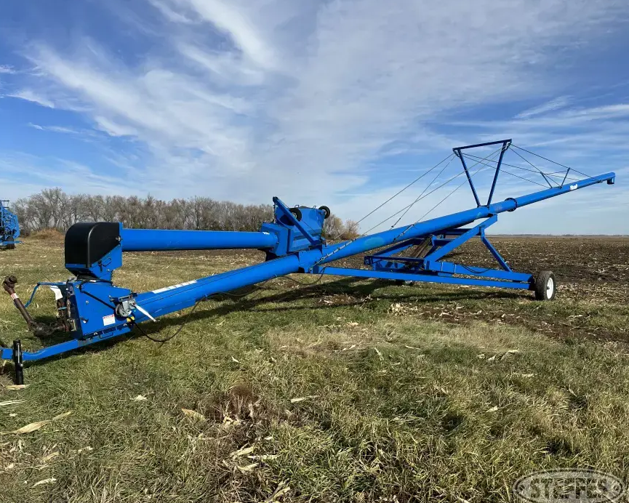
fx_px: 484
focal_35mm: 26
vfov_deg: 54.9
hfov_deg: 66.0
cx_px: 292
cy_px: 256
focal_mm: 6.86
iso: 80
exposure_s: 1/6211
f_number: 1.78
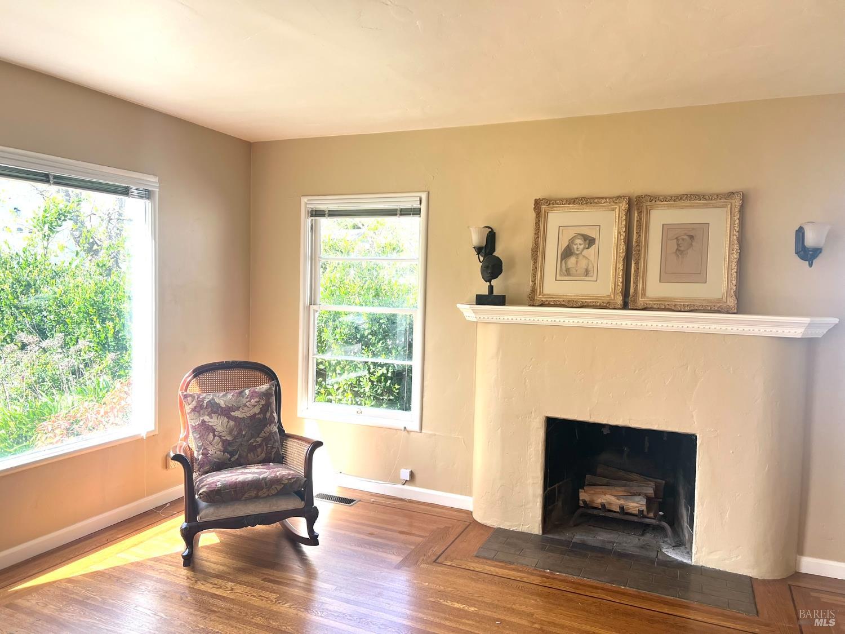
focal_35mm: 26
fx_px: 635
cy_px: 317
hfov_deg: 67.3
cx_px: 422
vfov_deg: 53.1
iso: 50
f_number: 1.5
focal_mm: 5.7
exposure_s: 1/397
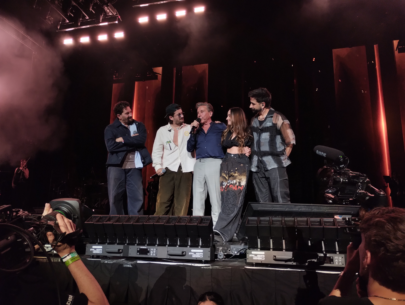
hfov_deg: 63.4
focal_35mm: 28
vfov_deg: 49.9
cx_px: 202
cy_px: 152
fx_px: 328
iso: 110
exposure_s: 1/50
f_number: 1.8
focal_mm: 4.27
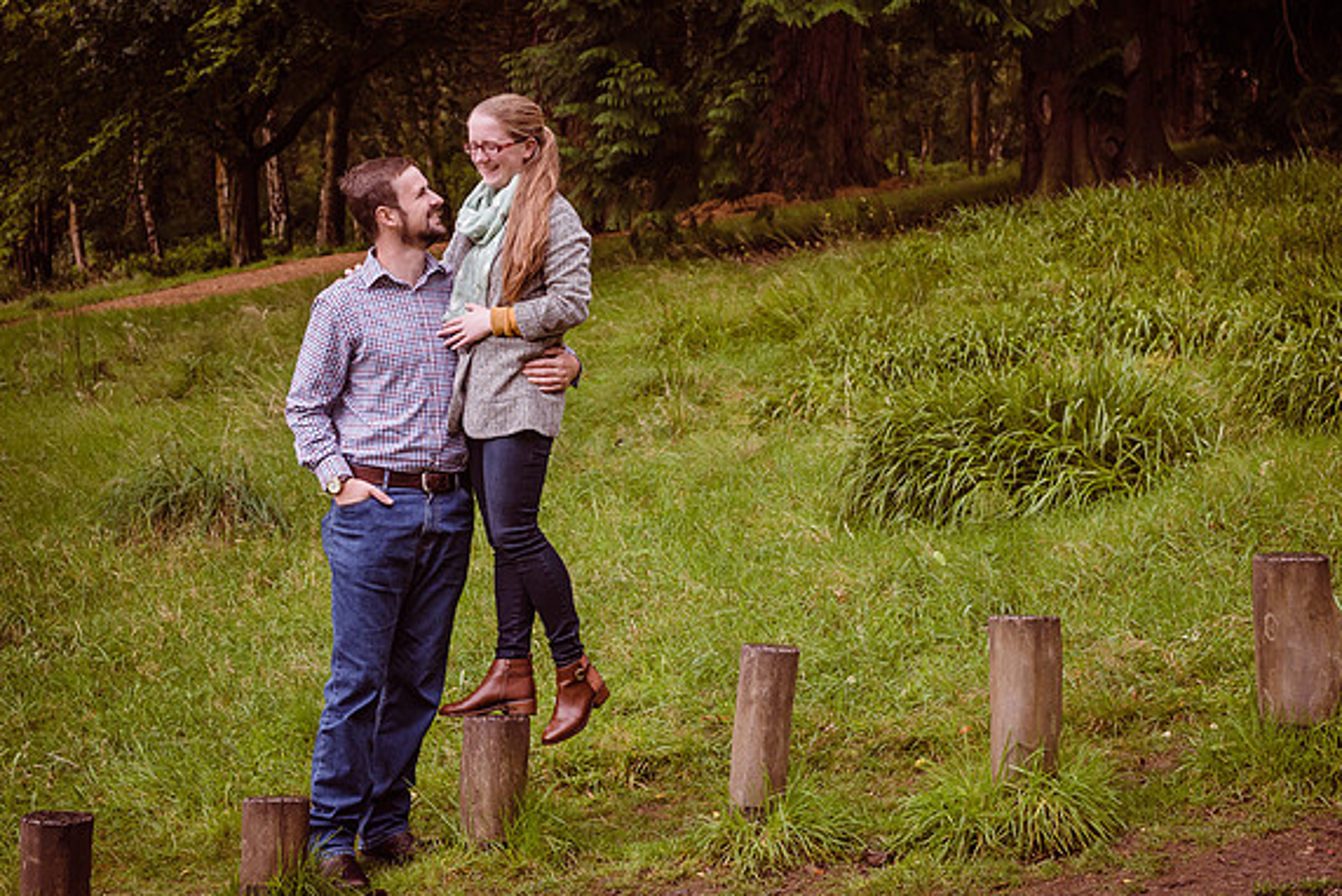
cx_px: 608
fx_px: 2797
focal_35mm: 75
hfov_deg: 27.0
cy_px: 290
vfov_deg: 18.1
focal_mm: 55
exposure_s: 1/200
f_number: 5.6
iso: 400
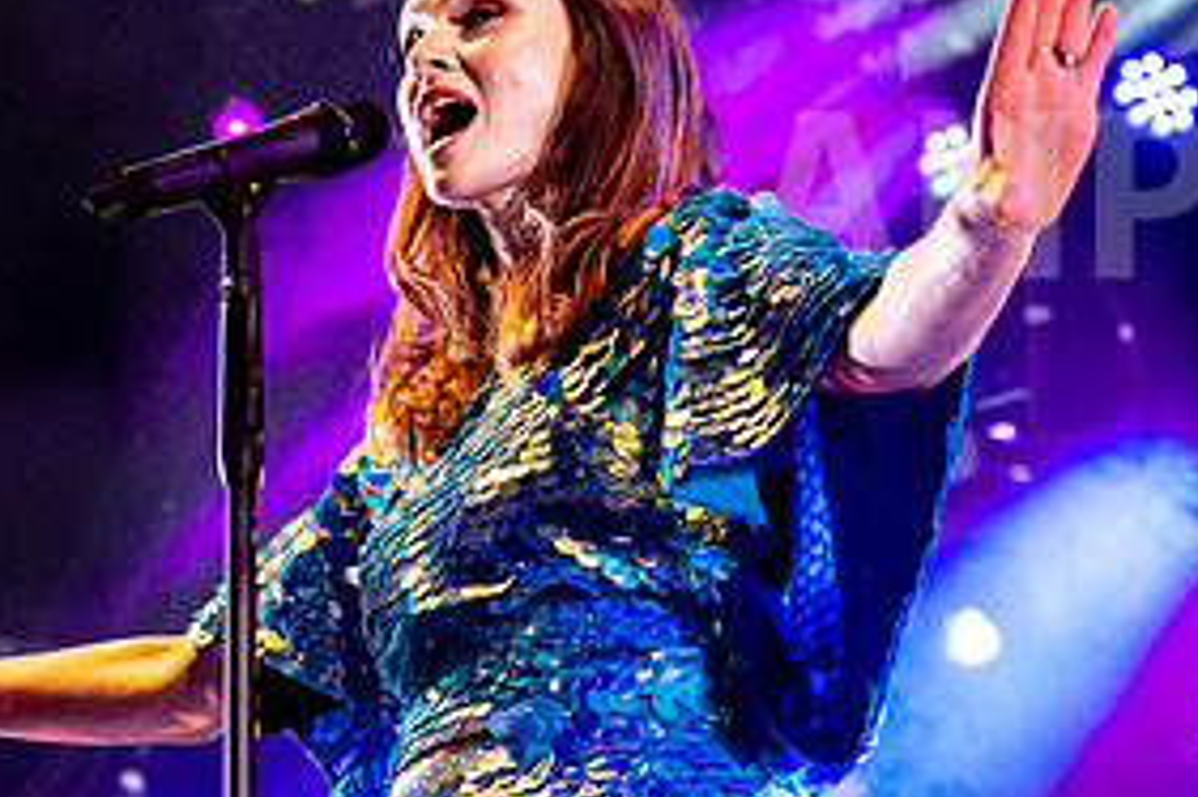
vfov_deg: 8.5
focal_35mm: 160
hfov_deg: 12.8
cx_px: 234
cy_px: 657
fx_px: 5321
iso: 8000
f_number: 4.5
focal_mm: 70
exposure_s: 1/800
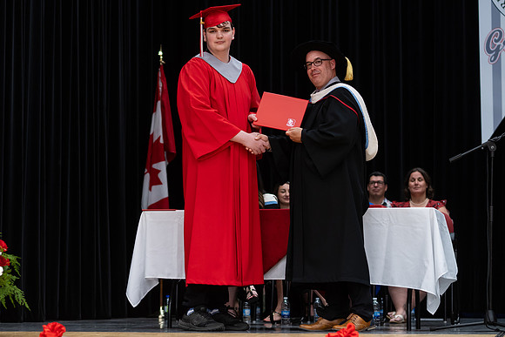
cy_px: 192
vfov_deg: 13.1
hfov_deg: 19.5
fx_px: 1470
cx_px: 201
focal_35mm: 105
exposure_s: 1/200
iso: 1000
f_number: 2.8
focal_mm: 85
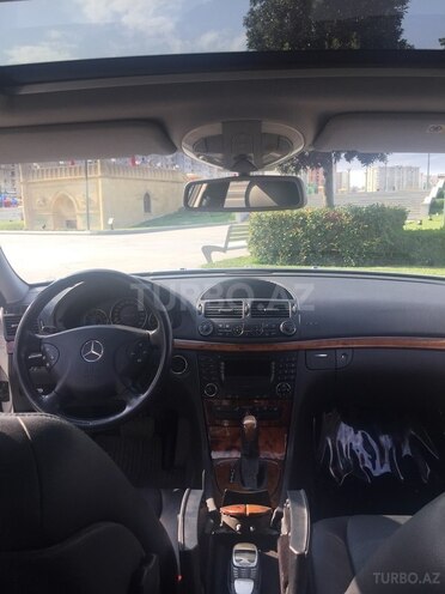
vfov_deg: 61.7
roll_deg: +2.8
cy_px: 297
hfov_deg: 48.2
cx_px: 222
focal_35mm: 29
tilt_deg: -7.7
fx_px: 497
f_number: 2.2
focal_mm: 4.15
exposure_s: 1/380
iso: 32
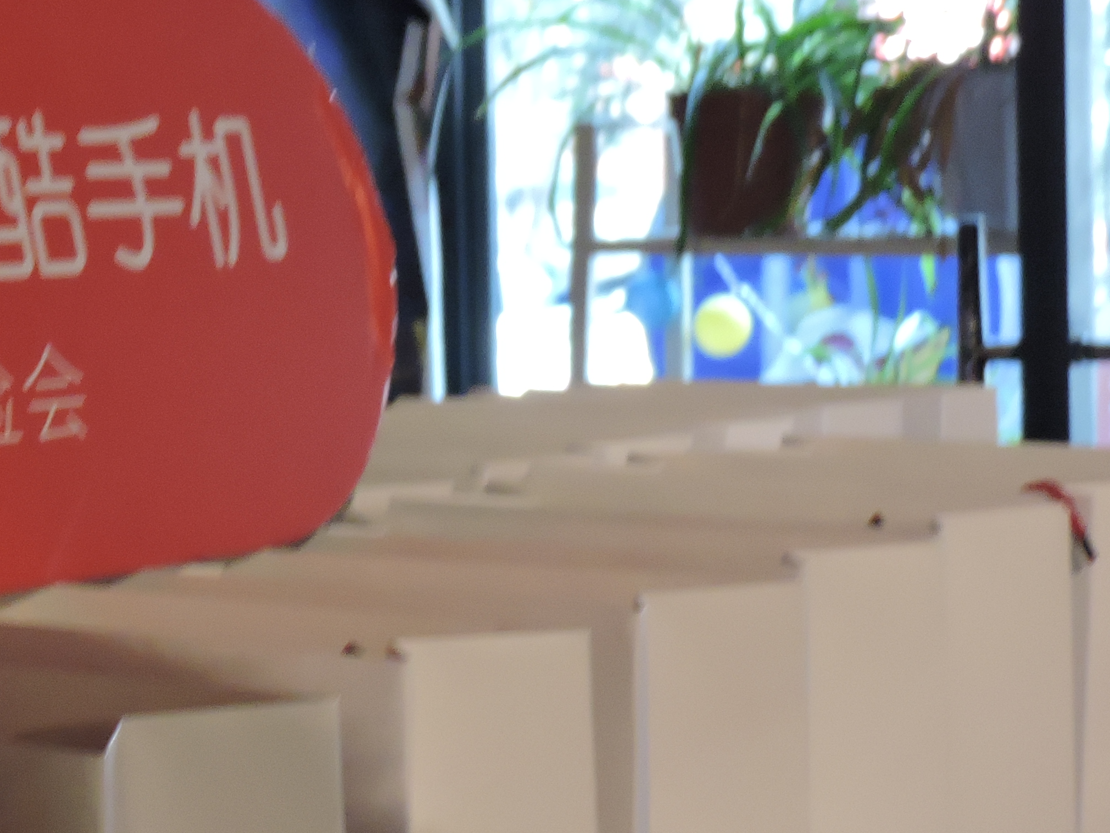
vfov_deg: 13.0
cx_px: -30
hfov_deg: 16.8
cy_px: 509
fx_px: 3656
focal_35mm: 114
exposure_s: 1/13
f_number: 3.6
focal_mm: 8.9
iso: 500
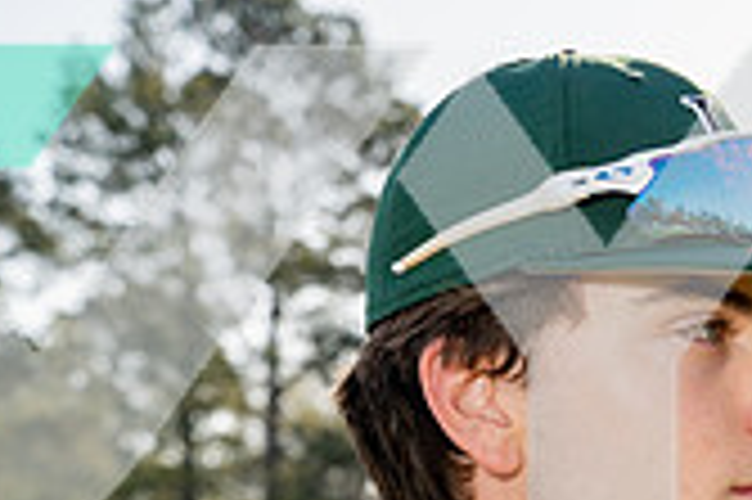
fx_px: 3777
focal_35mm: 181
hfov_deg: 11.2
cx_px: 806
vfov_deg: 7.4
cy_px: 831
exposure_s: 1/250
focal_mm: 52
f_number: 5.6
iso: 100
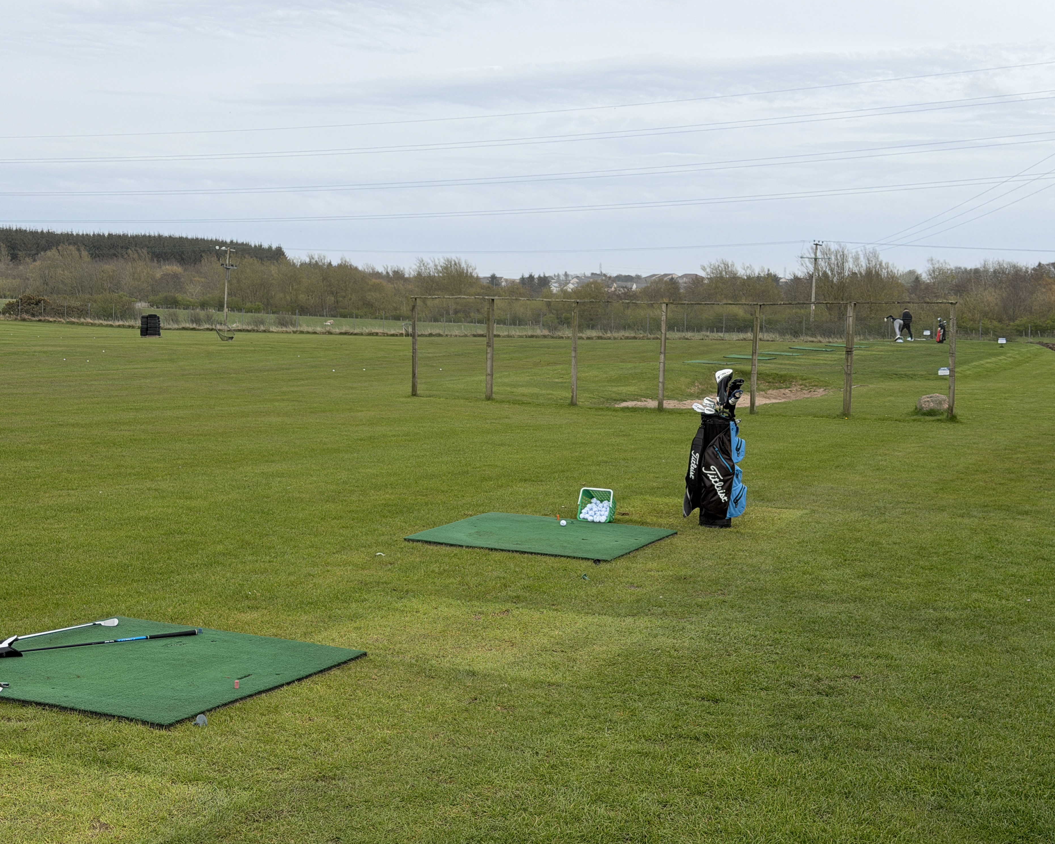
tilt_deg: -6.7
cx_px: 509
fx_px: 1592
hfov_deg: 36.7
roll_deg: -2.1
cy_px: 426
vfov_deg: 29.7
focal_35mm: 51
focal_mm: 6.76
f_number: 1.78
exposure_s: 1/3378
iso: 64
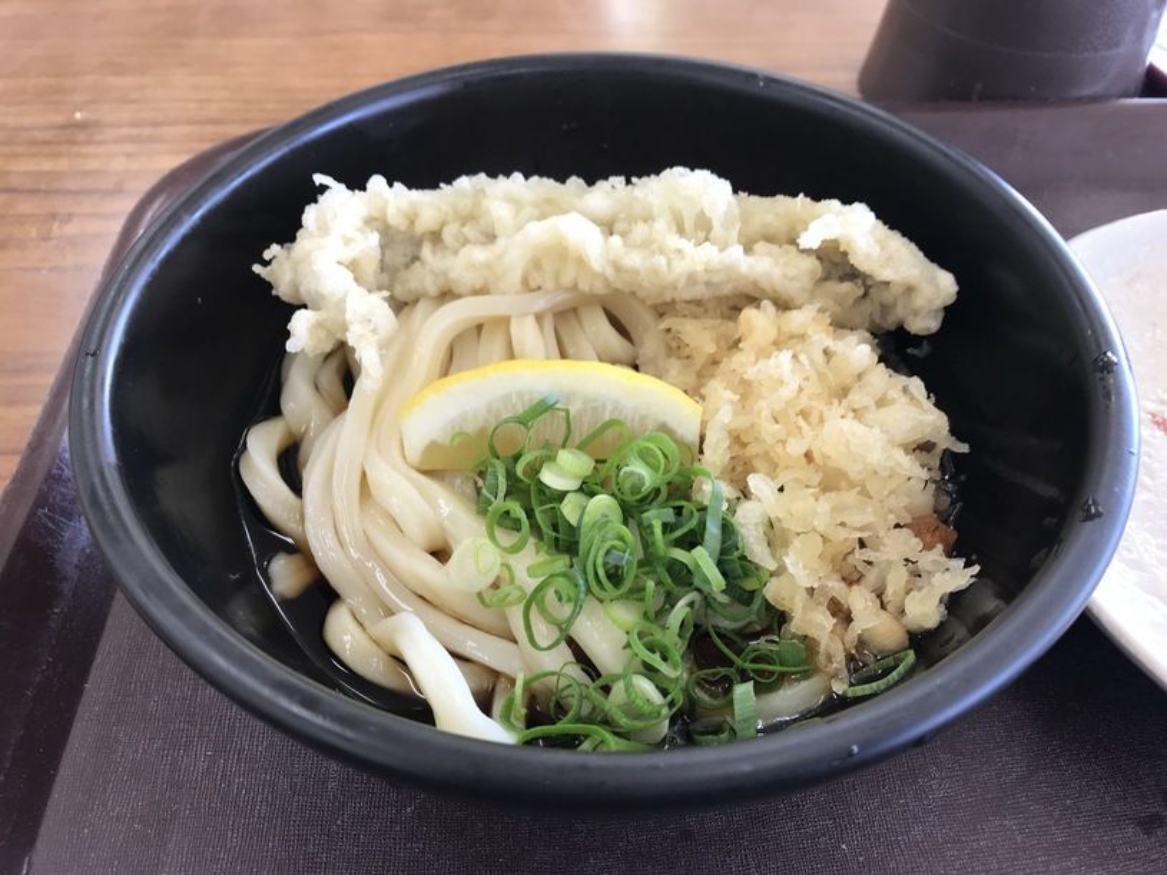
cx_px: 584
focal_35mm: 28
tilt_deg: -48.0
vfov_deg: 49.7
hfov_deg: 63.5
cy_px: 438
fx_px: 944
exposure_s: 1/60
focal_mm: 3.99
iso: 32
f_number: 1.8
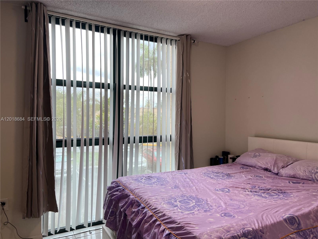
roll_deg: -0.6
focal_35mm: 26
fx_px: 239
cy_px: 120
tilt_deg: -1.1
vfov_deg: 53.1
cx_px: 159
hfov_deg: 67.3
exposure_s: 1/120
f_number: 1.5
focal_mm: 5.7
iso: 50
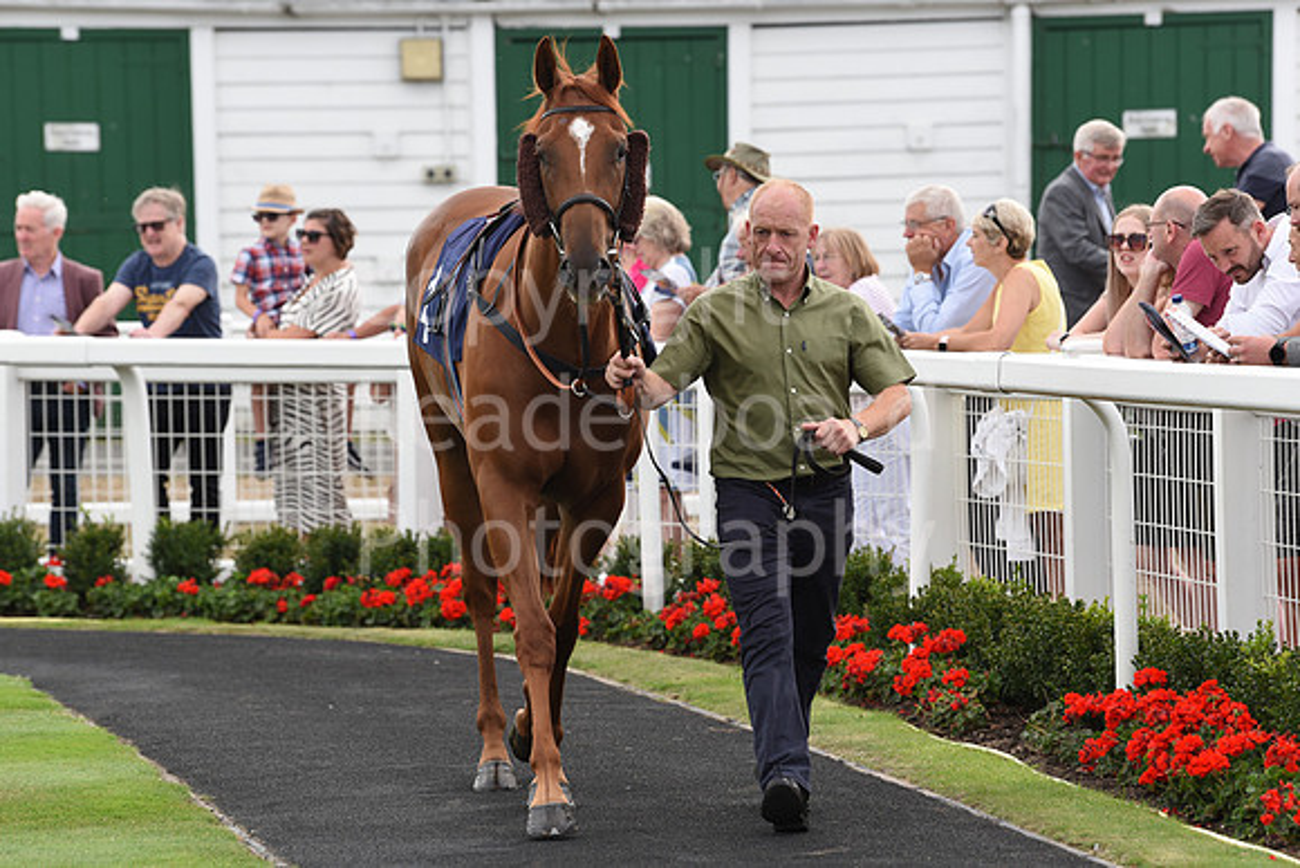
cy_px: 434
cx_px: 650
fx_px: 7224
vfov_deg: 6.9
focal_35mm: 200
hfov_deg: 10.3
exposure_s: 1/640
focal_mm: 200
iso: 400
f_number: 5.6
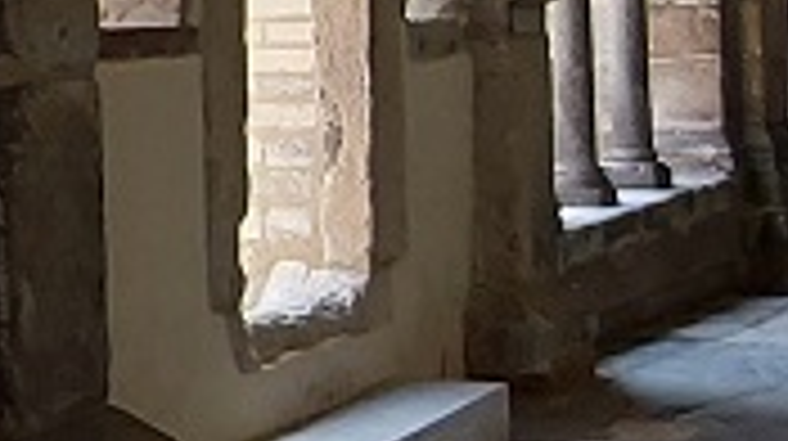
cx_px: -392
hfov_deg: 17.9
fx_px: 2233
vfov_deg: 11.3
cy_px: 148
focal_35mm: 107
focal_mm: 1.74
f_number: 2.2
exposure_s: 1/124
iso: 50
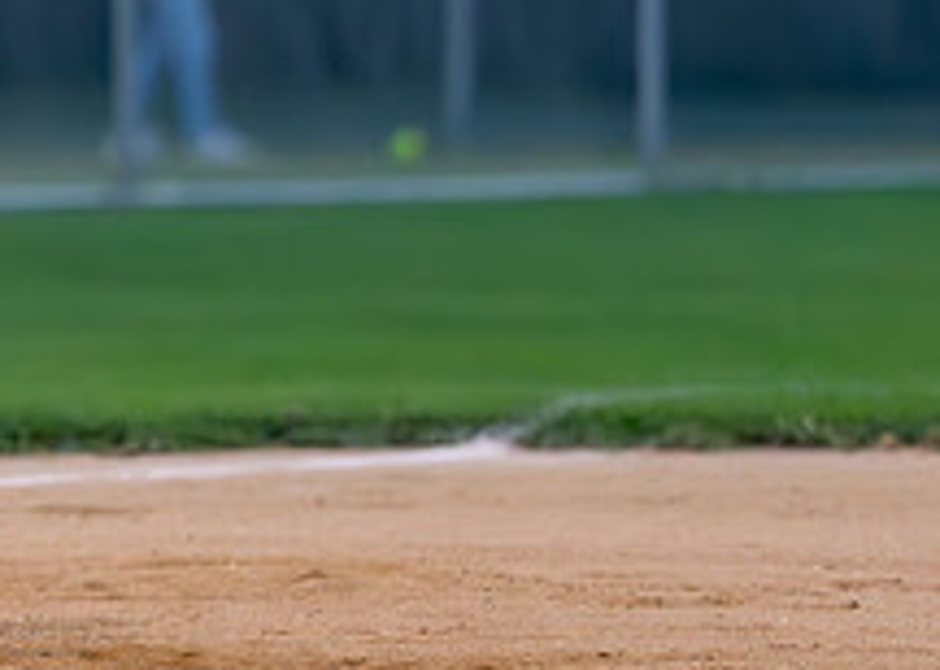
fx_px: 21611
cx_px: -333
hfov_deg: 2.5
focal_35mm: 810
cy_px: 7
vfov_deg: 1.8
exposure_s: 1/1250
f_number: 1.8
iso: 4000
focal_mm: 135
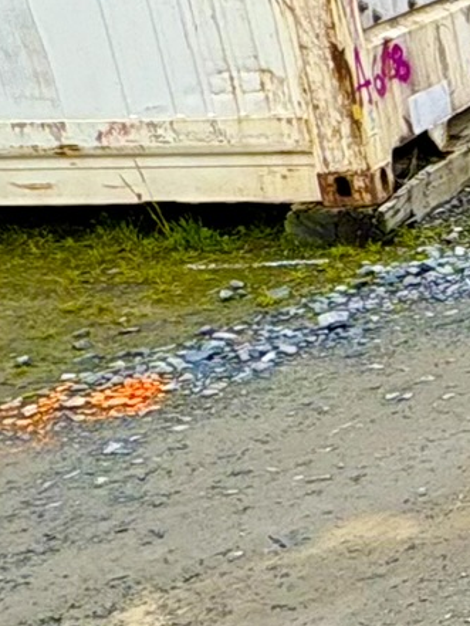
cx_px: 1055
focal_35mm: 65
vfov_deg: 28.8
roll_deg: +0.7
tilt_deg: -21.5
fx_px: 1176
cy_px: 78
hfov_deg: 15.4
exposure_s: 1/421
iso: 40
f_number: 2.2
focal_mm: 2.22
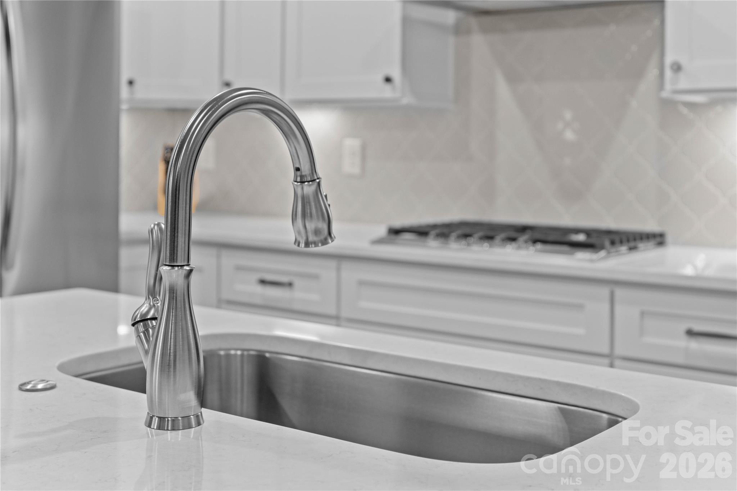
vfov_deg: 27.0
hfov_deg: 39.6
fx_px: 1023
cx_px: 368
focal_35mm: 50
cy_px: 246
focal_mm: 50
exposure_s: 1/8
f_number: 4
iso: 400
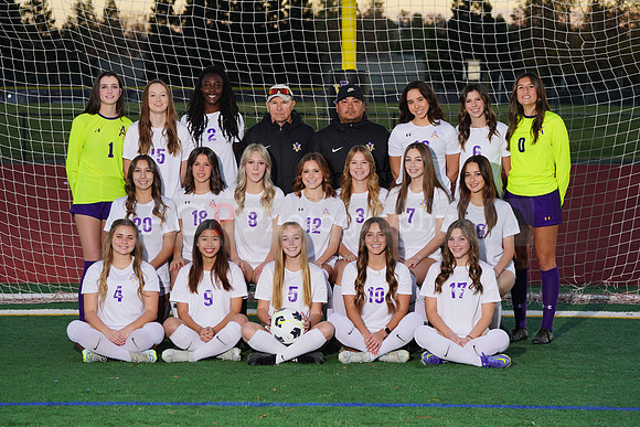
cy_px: 214
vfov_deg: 11.8
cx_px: 320
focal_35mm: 116
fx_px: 2063
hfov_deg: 17.6
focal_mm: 116
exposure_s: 1/200
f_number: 6.3
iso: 320
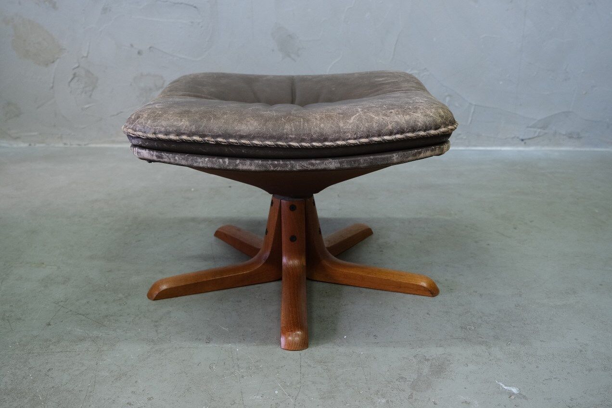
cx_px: 306
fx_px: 629
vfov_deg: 35.9
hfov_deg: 51.9
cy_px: 204
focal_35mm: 37
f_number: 4
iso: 2000
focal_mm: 24.7
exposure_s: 1/38
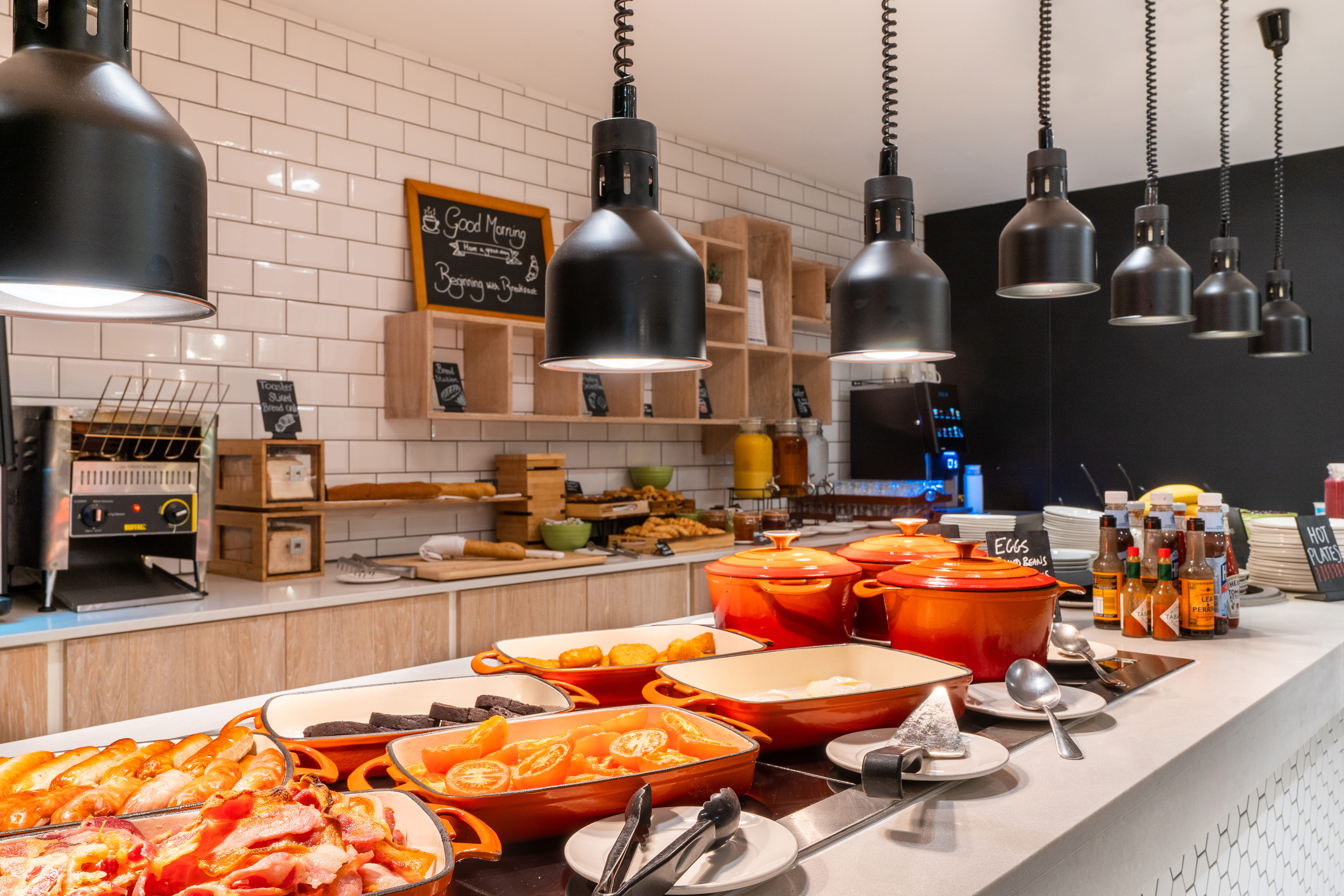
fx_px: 1045
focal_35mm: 28
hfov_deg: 65.5
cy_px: 448
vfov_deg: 46.4
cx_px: 672
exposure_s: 1/15
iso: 200
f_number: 13
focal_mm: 28
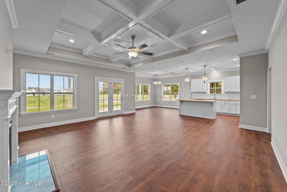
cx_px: 144
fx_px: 112
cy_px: 96
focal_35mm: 14
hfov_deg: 104.2
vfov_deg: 81.3
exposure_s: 1/13
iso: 160
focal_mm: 14
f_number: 8
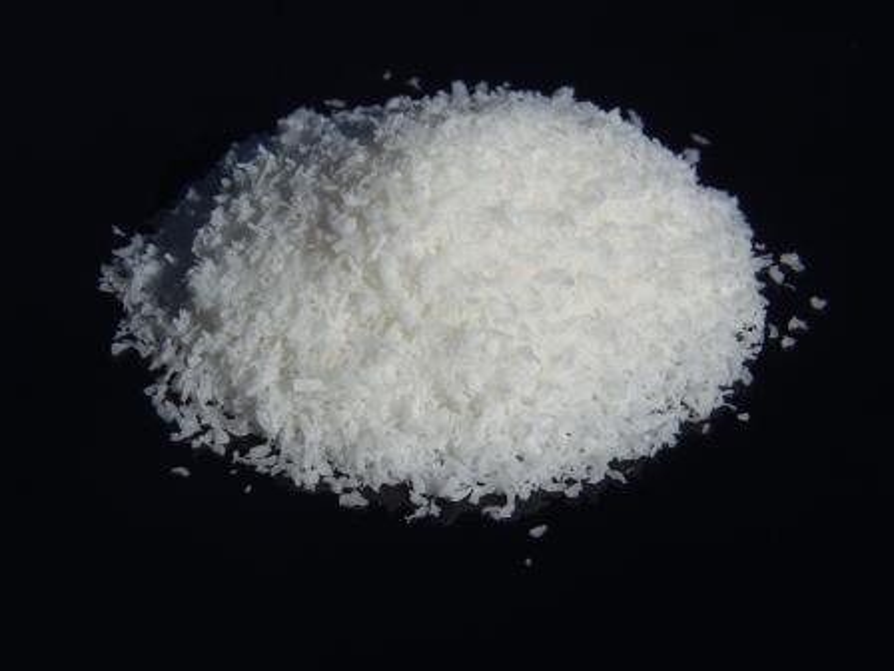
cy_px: 336
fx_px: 3512
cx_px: 447
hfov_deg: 14.5
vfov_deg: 10.9
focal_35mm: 136
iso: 64
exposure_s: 1/1000
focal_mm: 25.2
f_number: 6.3
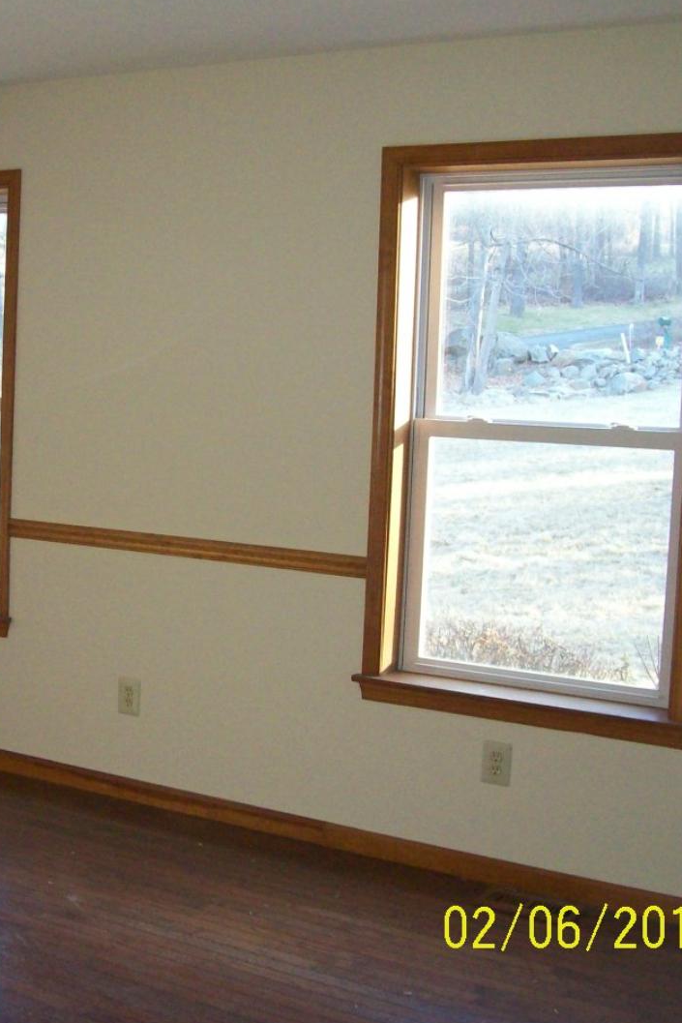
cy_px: 507
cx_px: 126
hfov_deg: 26.0
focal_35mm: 51
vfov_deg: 38.9
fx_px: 1449
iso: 200
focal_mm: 6
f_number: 2.7
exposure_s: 1/64
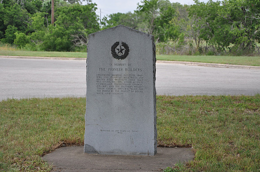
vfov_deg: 14.7
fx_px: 671
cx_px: 130
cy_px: 86
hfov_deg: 21.9
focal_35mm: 93
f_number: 5.6
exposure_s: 1/125
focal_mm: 62
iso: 200
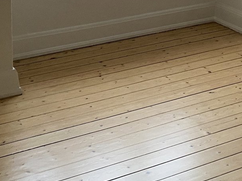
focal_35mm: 85
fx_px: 594
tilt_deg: -5.4
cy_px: -107
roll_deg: +0.2
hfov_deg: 22.5
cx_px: 214
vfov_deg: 15.7
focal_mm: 4.25
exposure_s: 1/50
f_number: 1.8
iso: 320
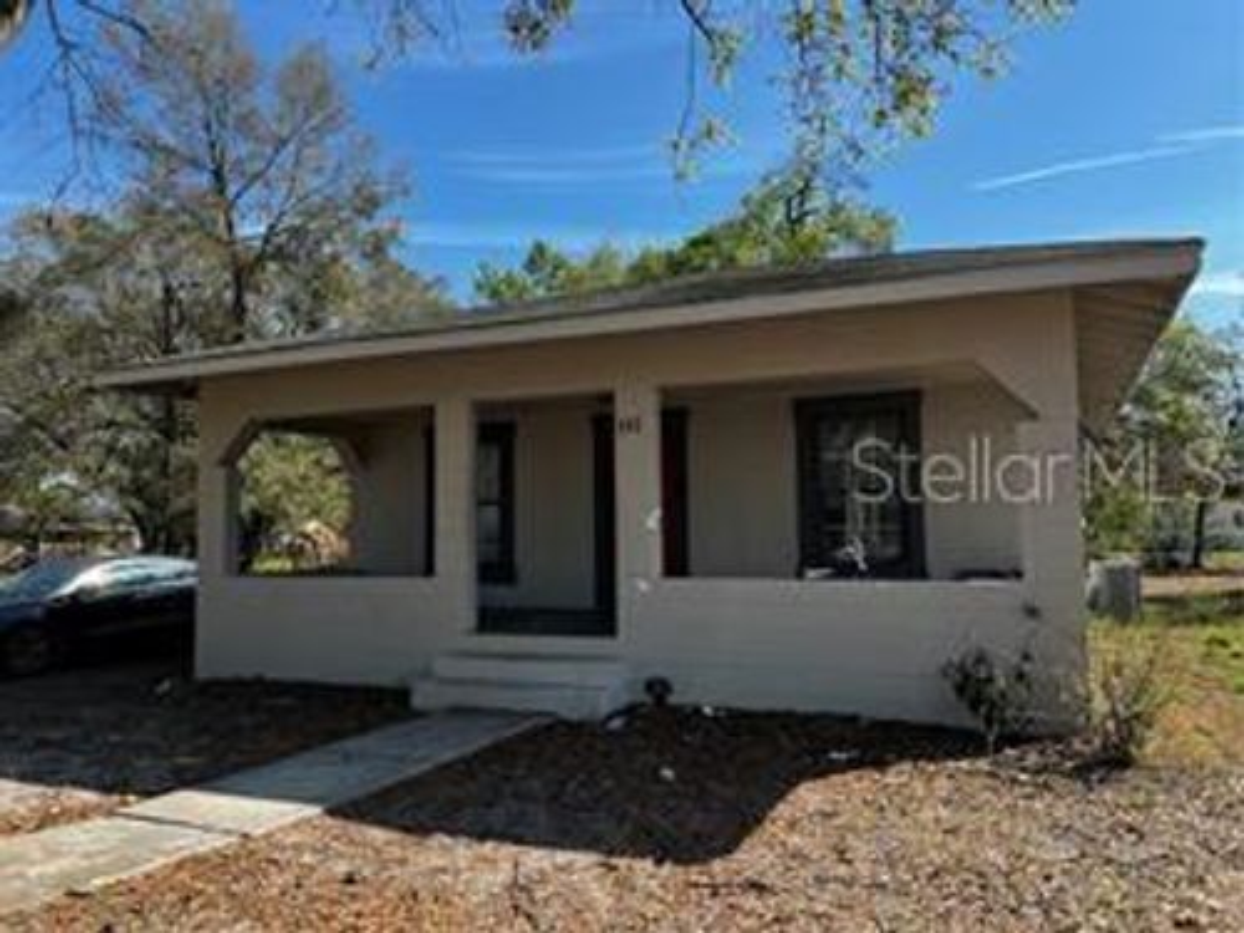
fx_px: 934
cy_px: 466
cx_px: 622
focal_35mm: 26
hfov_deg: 67.3
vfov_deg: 53.1
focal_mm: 5.7
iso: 50
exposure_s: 1/2045
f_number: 1.5
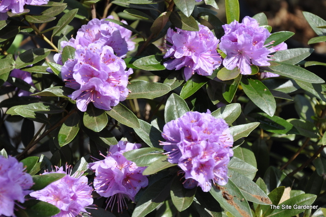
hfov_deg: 17.1
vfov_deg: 11.4
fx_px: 1086
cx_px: 163
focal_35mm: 120
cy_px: 108
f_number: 6.7
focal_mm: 80
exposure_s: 1/180
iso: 200
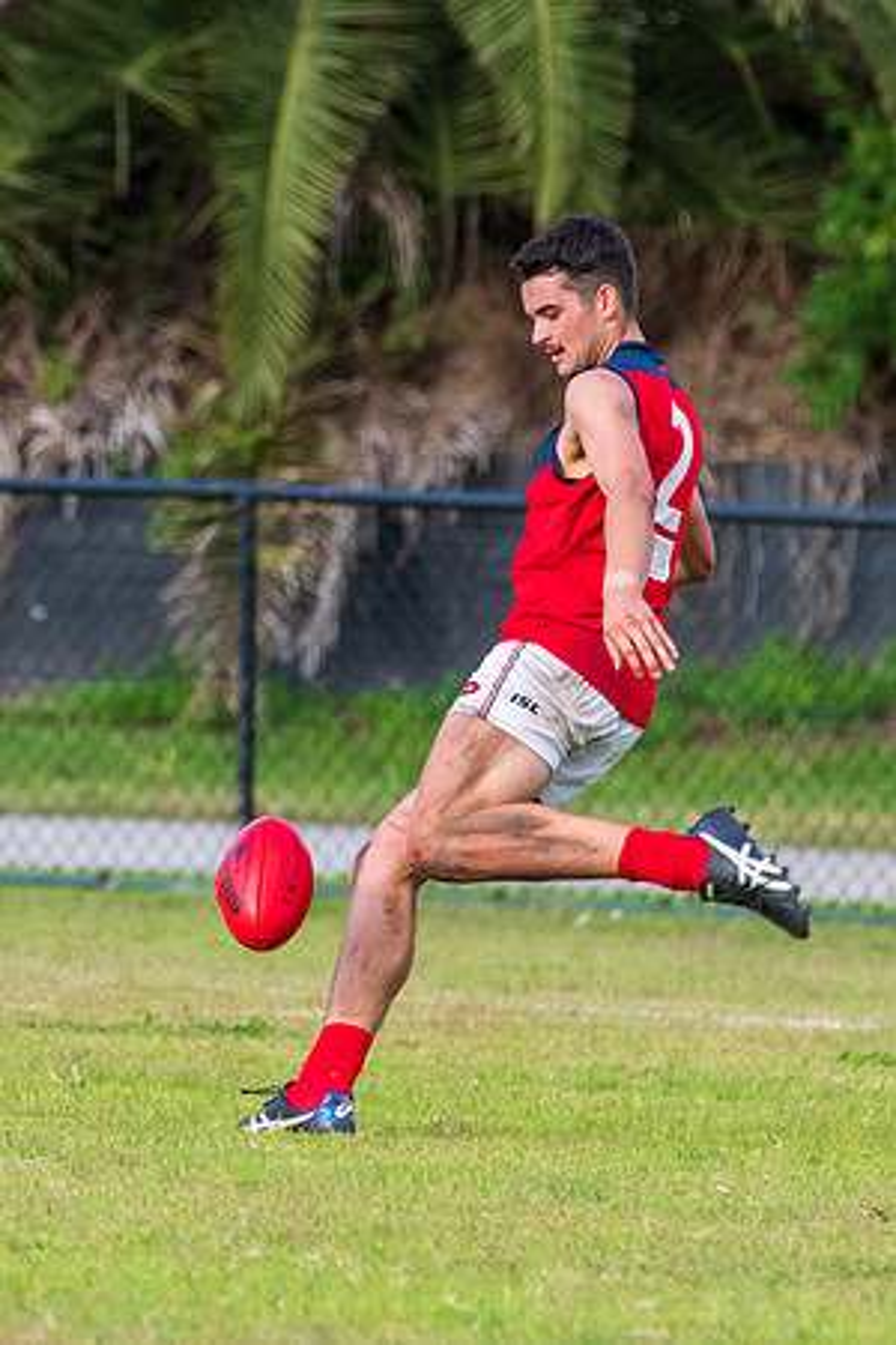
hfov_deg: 1.4
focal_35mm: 999
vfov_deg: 2.1
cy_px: 539
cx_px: 167
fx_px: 37304
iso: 1000
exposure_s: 1/1250
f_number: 6.3
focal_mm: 460
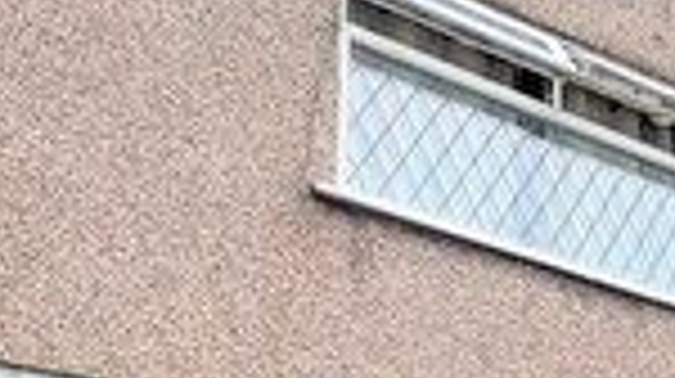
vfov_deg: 16.4
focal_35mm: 61
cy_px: 686
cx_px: 754
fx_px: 1091
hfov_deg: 30.5
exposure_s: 1/2545
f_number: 1.7
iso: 50
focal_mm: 2.02
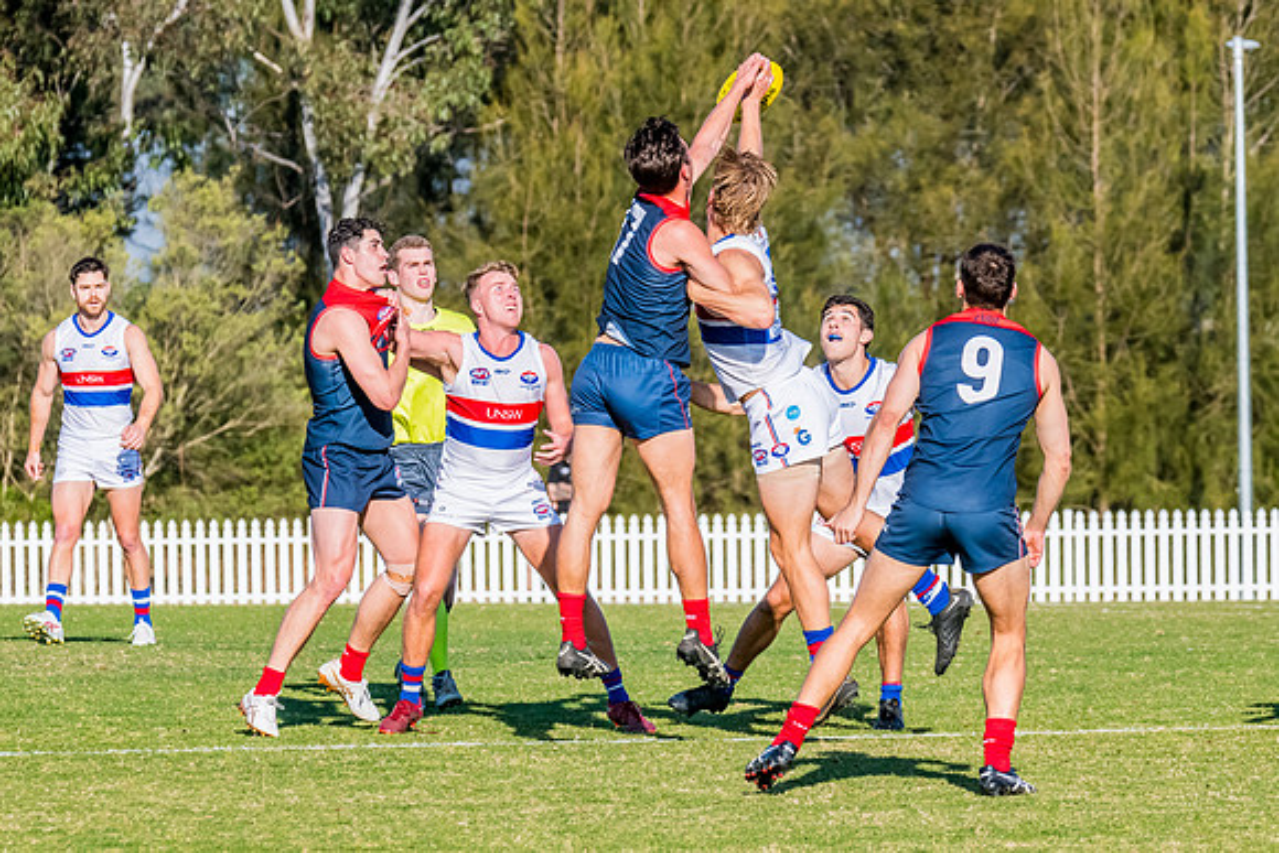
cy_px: 342
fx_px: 14028
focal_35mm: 395
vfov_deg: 3.5
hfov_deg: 5.2
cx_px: 686
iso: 800
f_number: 10
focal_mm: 250
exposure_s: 1/1600
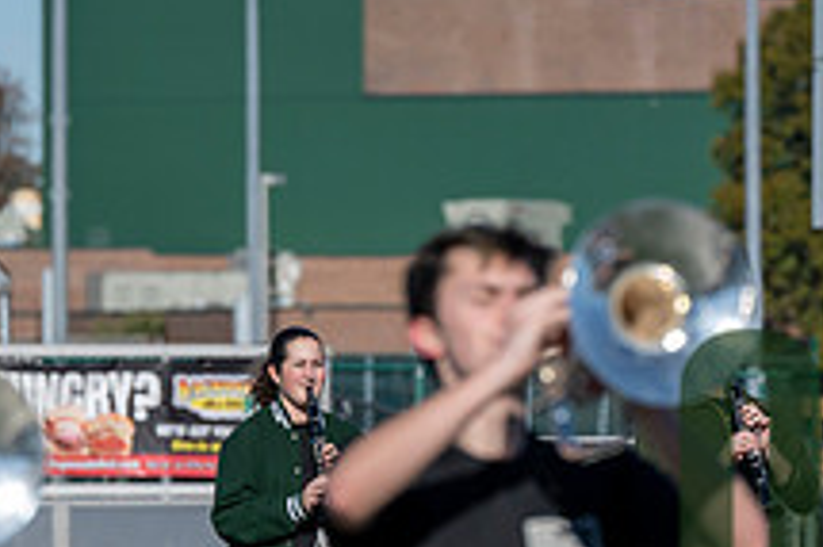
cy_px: 511
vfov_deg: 2.5
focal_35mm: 540
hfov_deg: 3.8
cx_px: 968
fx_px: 12335
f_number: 5
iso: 200
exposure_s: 1/2000
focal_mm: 200
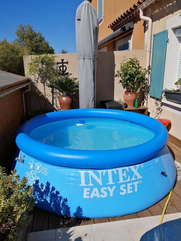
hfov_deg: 51.4
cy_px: 120
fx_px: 188
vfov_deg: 65.3
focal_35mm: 27
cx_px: 90
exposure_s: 1/3215
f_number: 1.8
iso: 50
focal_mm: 3.62
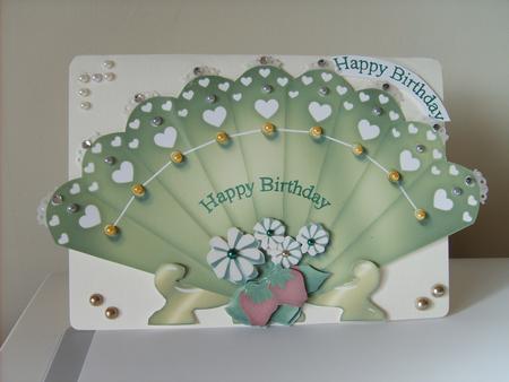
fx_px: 515
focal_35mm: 35
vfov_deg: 40.7
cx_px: 254
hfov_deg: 52.6
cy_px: 191
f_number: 2.8
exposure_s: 1/125
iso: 50
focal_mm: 5.8
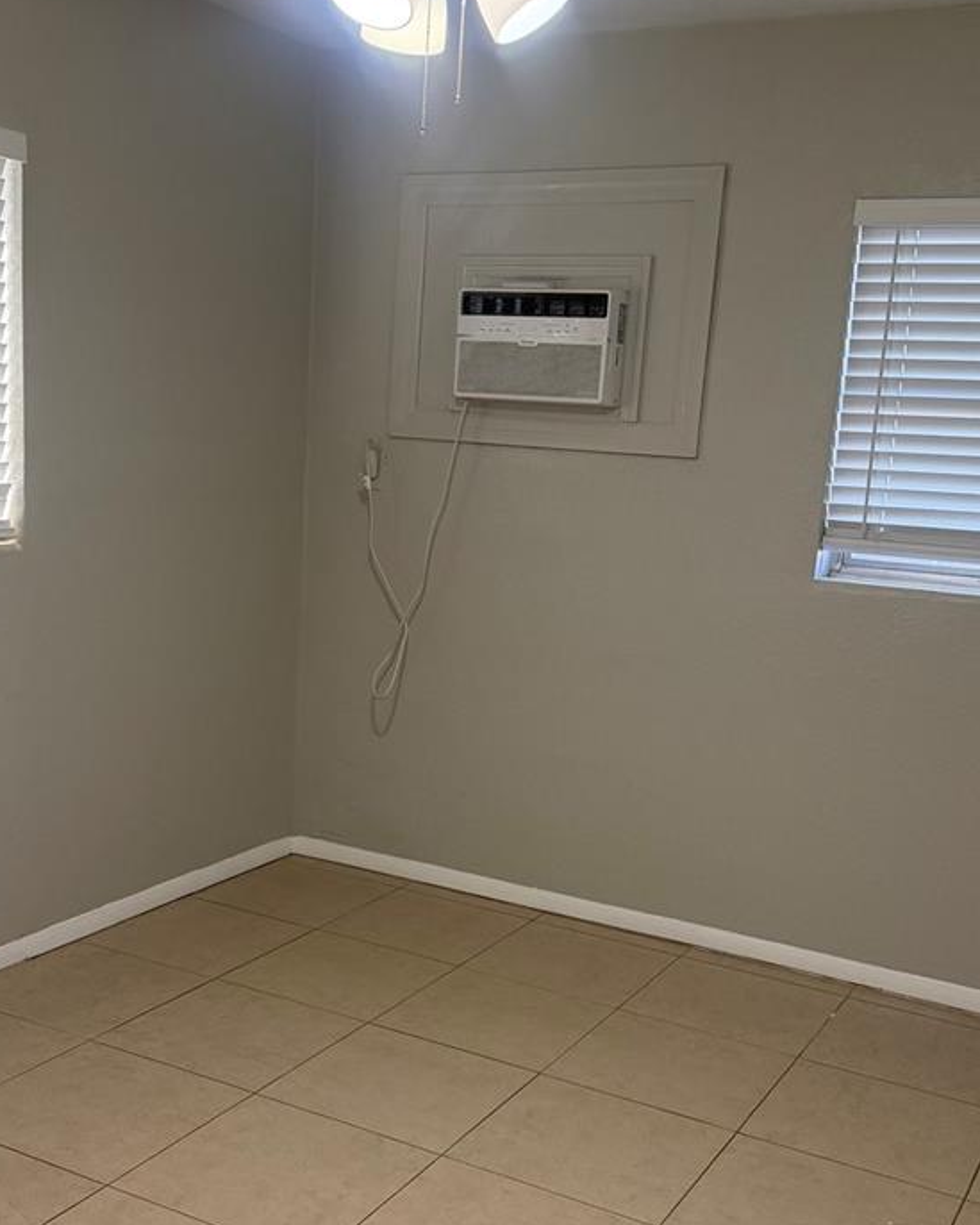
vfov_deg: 44.7
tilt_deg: -11.4
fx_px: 1486
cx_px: 441
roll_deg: -3.6
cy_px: 702
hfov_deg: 36.5
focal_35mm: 41
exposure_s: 1/120
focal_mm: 6.76
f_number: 1.78
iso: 250
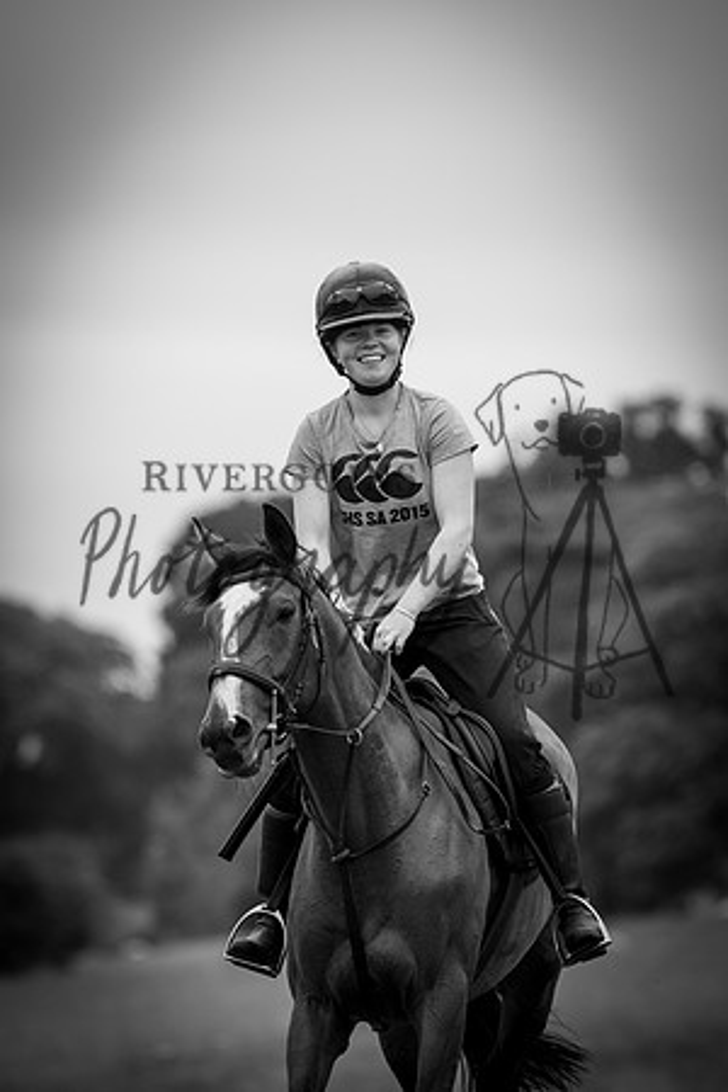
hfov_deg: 3.1
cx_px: 364
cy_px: 546
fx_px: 13649
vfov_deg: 4.6
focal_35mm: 450
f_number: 5
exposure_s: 1/800
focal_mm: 300
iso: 220
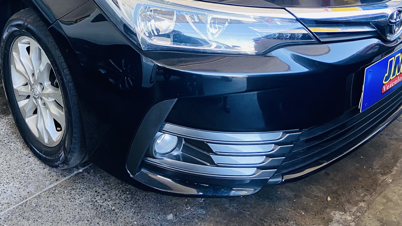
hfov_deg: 43.3
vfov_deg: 24.1
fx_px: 501
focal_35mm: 47
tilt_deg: -19.3
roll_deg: +0.2
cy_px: -7
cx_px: 147
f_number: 1.8
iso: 125
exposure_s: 1/60
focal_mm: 4.25
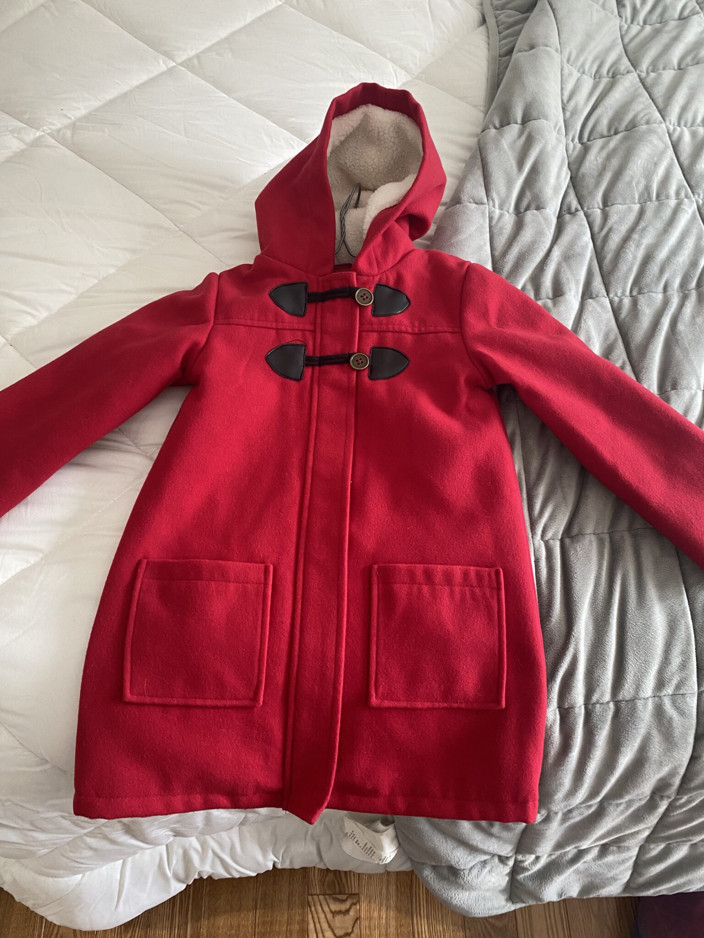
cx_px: 352
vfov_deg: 67.3
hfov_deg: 53.1
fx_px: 705
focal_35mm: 26
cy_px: 469
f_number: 1.8
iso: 125
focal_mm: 4.25
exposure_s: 1/81
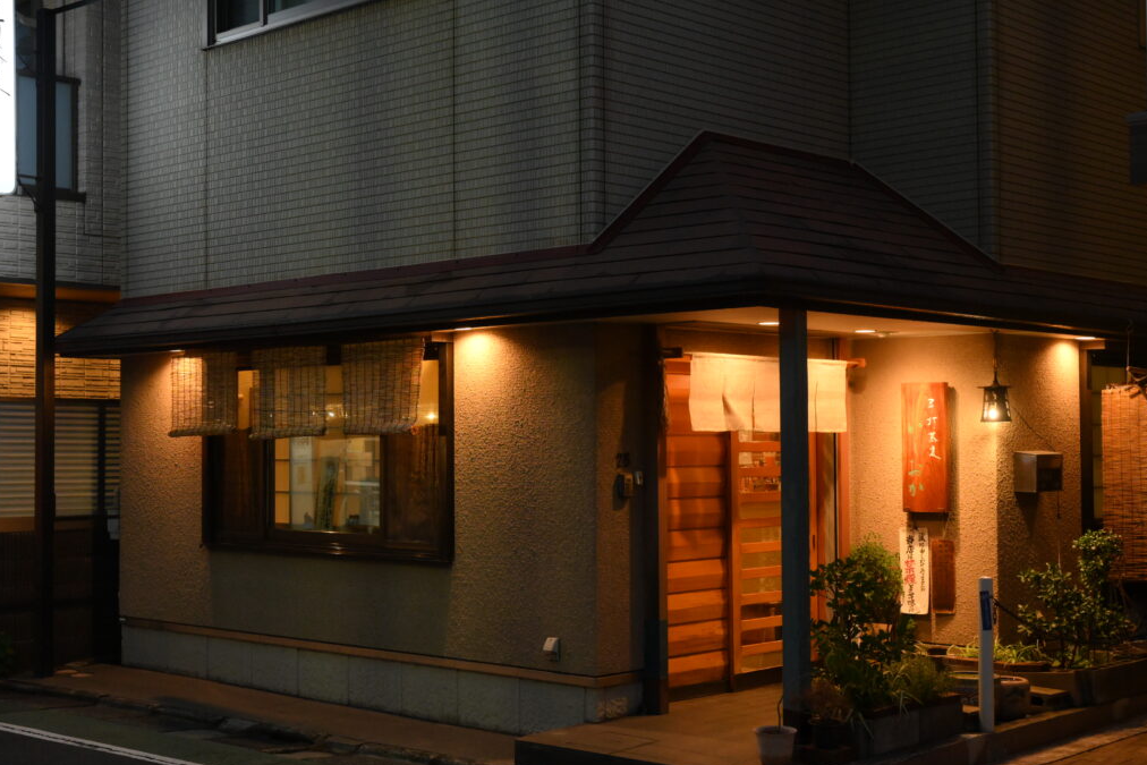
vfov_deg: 26.5
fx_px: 1625
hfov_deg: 38.8
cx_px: 511
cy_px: 390
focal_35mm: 51
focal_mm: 43
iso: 4000
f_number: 5
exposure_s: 1/125
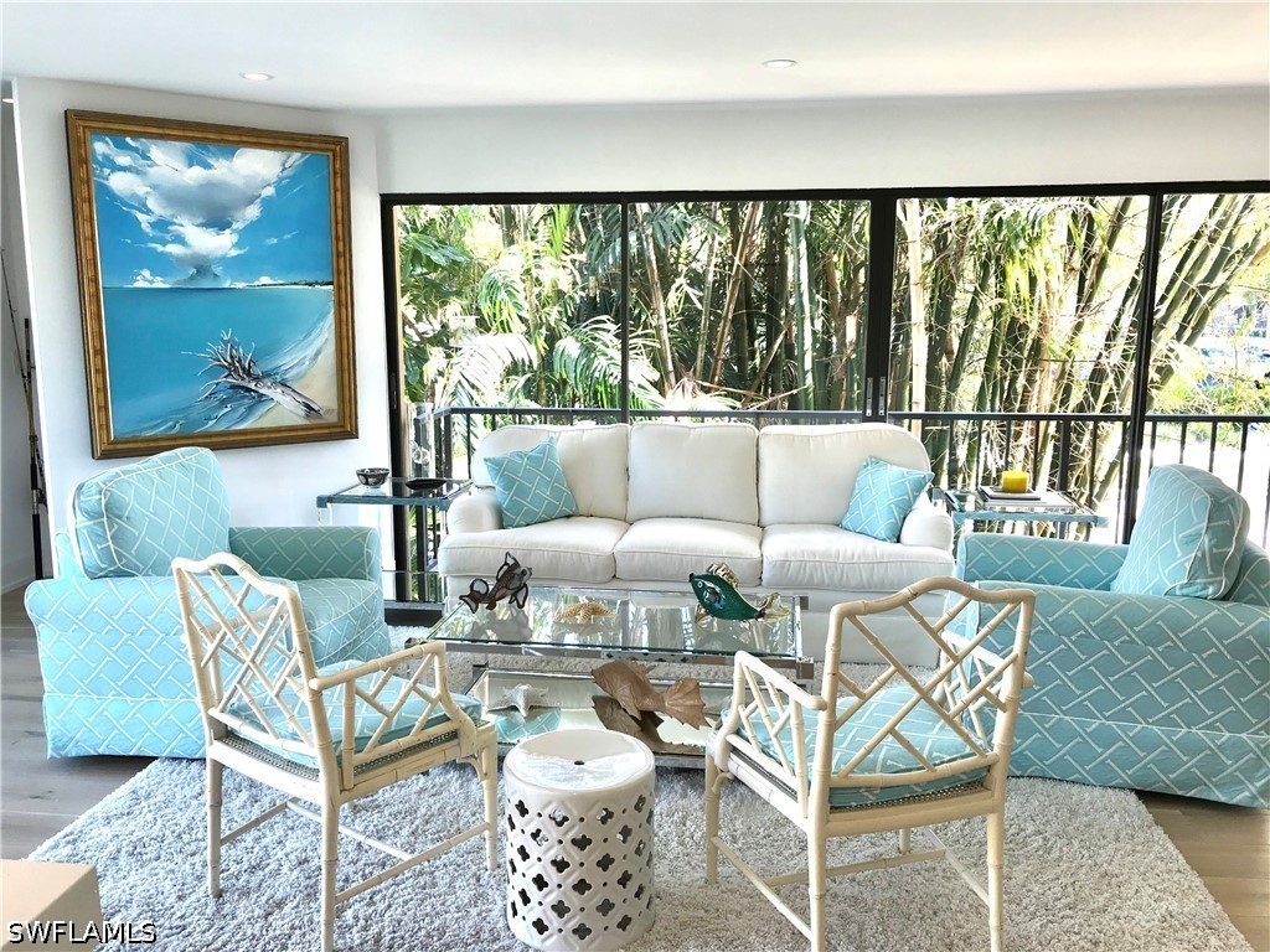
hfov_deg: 63.4
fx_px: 1027
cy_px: 476
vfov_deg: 49.7
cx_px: 635
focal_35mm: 28
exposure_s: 1/60
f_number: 1.8
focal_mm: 3.99
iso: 20
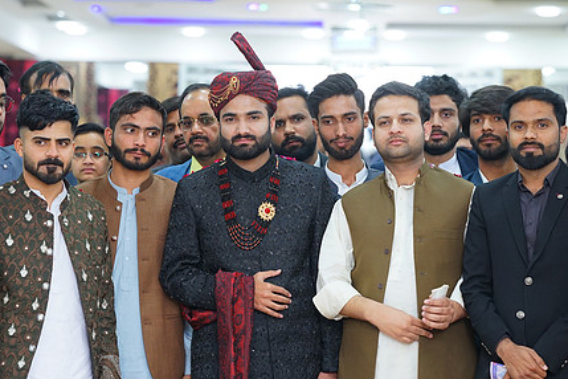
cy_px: 191
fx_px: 1814
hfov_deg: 17.8
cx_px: 263
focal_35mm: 115
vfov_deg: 11.9
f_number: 2.8
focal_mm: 85
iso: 1000
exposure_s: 1/160
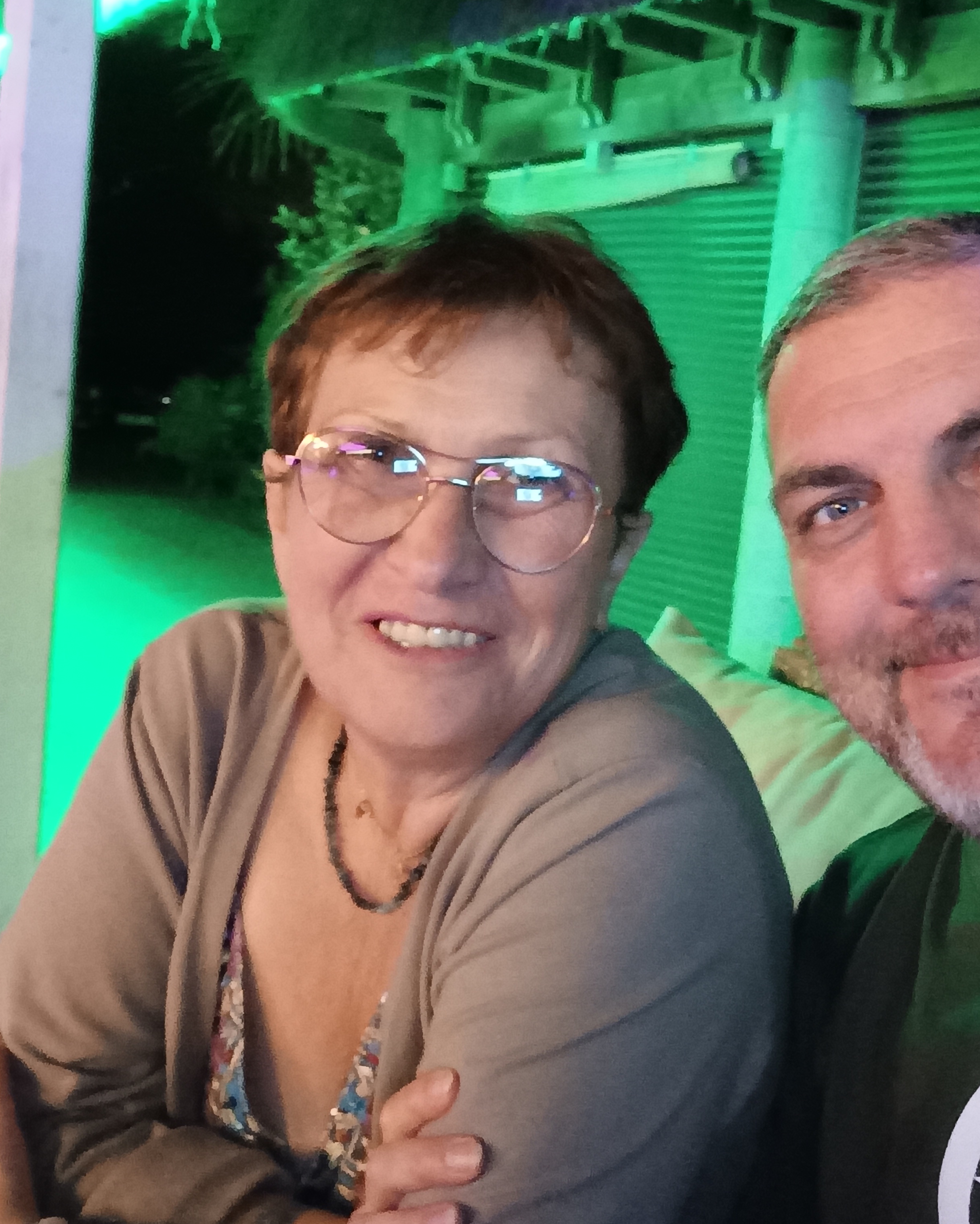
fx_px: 1559
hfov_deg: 34.6
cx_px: 652
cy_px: 552
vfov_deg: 42.8
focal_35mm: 43
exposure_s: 1/25
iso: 6853
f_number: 2
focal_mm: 3.82
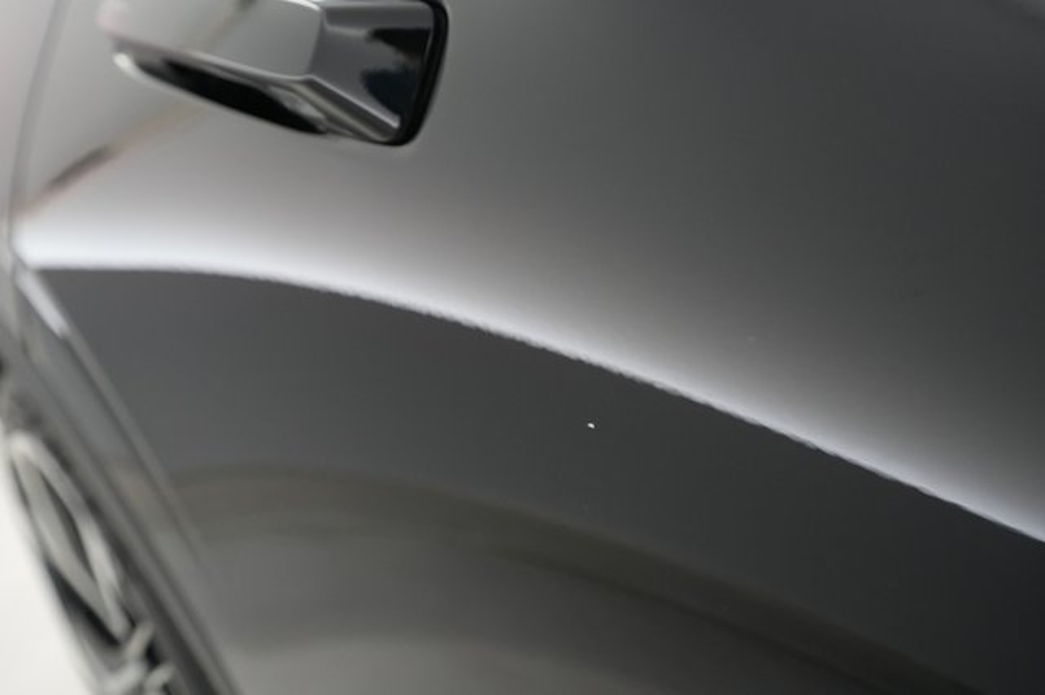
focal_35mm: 28
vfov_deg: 46.4
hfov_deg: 65.5
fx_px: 812
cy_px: 348
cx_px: 522
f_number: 4.5
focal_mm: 28
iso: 4000
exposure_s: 1/100
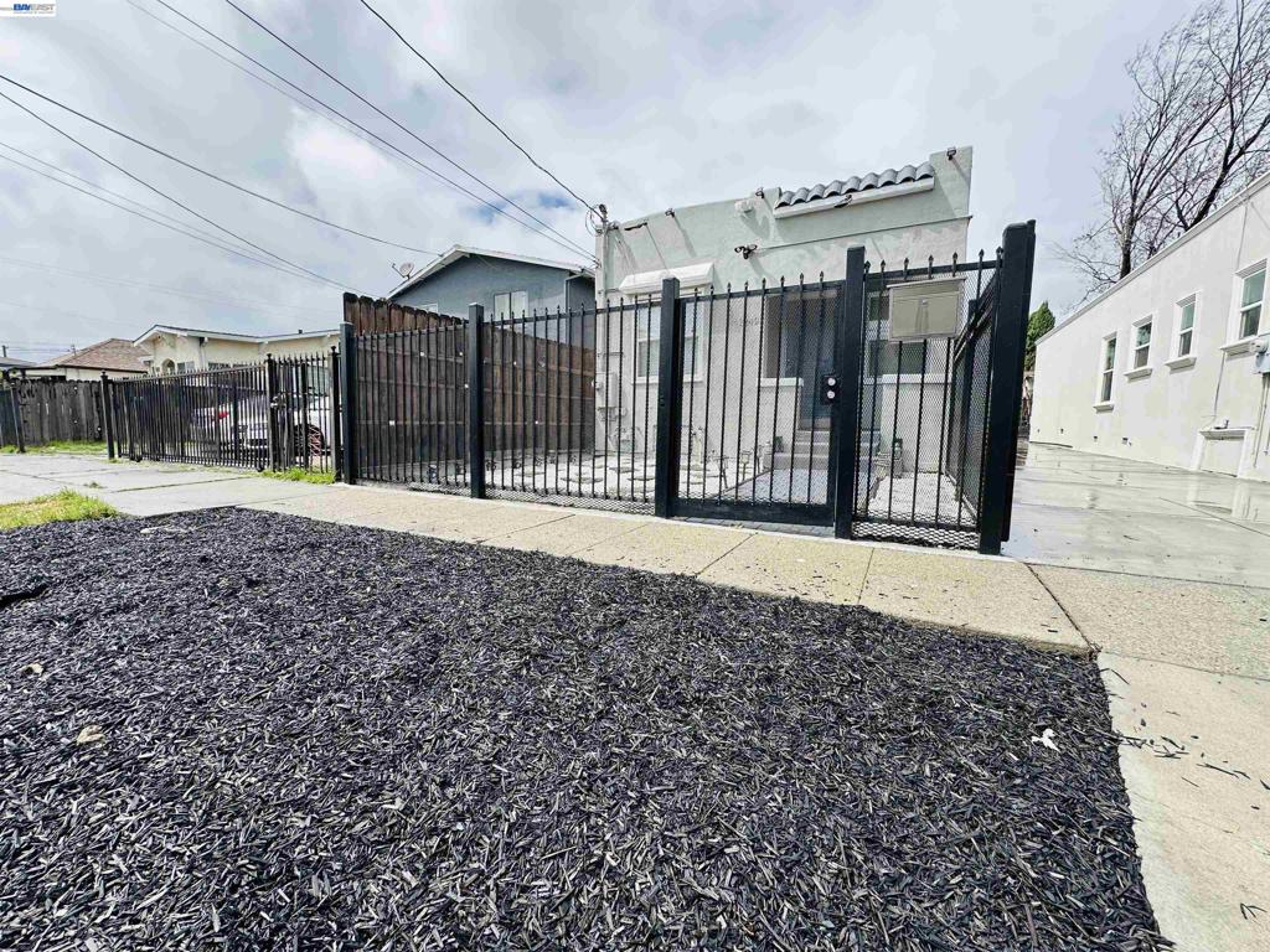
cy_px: 476
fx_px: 514
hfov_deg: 102.1
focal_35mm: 14
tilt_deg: -5.2
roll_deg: -1.0
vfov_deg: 85.7
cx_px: 635
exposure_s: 1/1335
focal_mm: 2.22
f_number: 2.2
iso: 40
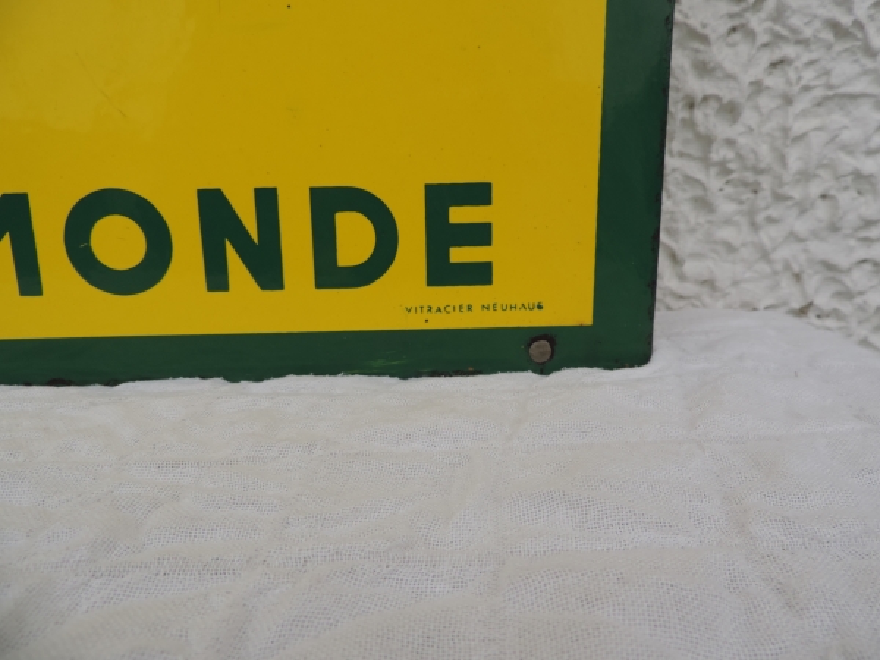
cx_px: 440
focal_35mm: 24
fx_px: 610
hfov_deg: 71.6
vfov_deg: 56.8
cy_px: 330
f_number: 3
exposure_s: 1/200
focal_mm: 4.3
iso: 80
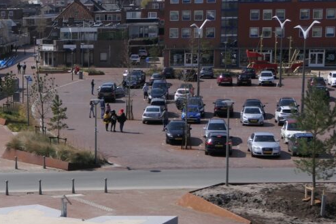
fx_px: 877
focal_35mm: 94
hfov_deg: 20.8
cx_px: -17
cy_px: 146
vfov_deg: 14.5
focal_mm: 15.7
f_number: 4
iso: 125
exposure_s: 1/1600
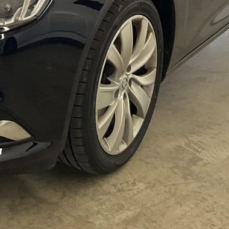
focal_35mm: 81
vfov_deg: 20.2
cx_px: -20
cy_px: -39
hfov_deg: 20.4
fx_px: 606
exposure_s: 1/122
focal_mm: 3
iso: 50
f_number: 1.8
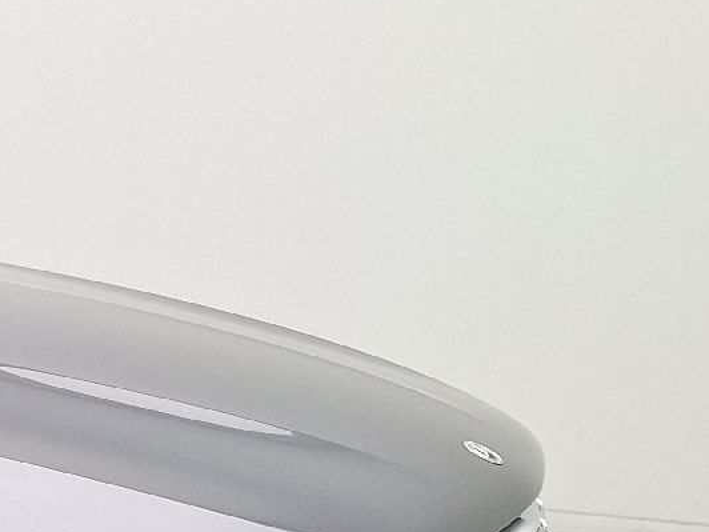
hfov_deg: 19.6
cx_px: -428
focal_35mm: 83
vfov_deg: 17.3
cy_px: 559
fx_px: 1700
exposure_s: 1/100
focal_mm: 5.54
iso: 50
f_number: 1.8
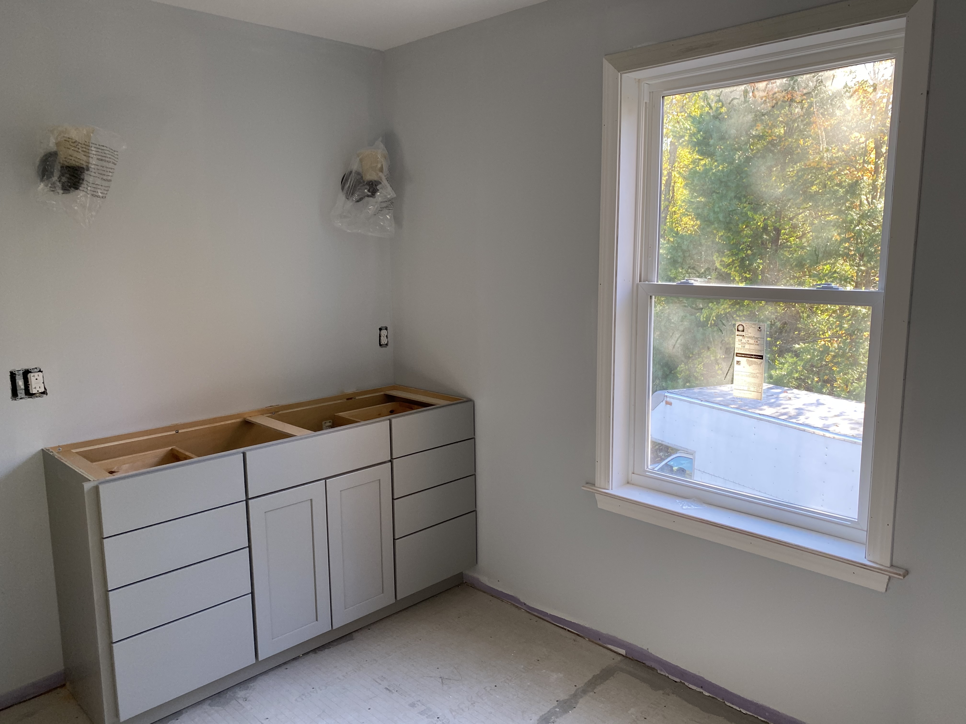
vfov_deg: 53.1
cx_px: 483
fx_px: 726
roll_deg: +0.4
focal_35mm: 26
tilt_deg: -7.4
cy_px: 362
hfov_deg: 67.3
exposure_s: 1/121
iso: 80
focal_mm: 4.25
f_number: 1.8
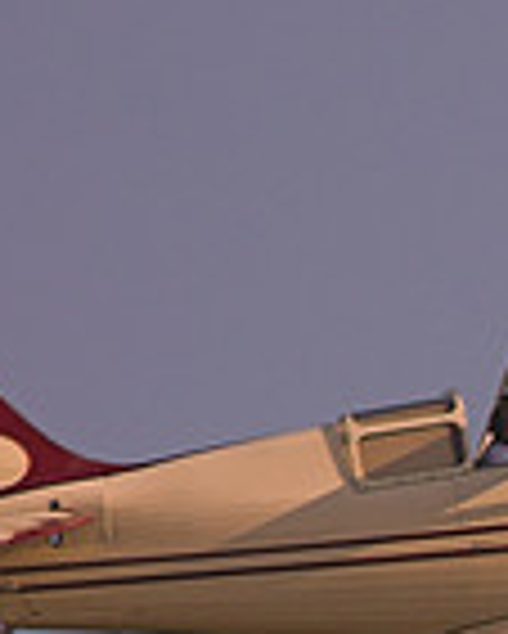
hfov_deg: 0.6
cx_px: 1029
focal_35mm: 2422
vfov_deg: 0.8
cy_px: 674
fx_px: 45469
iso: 200
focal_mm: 420
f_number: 16
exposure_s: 1/160
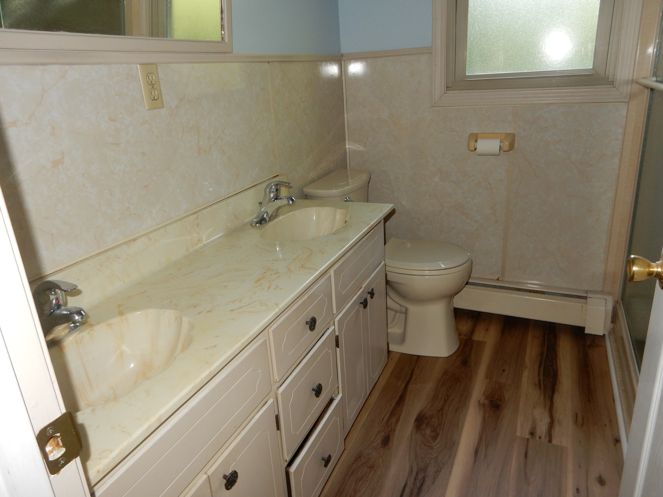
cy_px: 248
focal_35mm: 25
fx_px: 479
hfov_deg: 69.4
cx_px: 332
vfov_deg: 54.9
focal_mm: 4.5
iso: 200
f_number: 3.7
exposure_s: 1/30
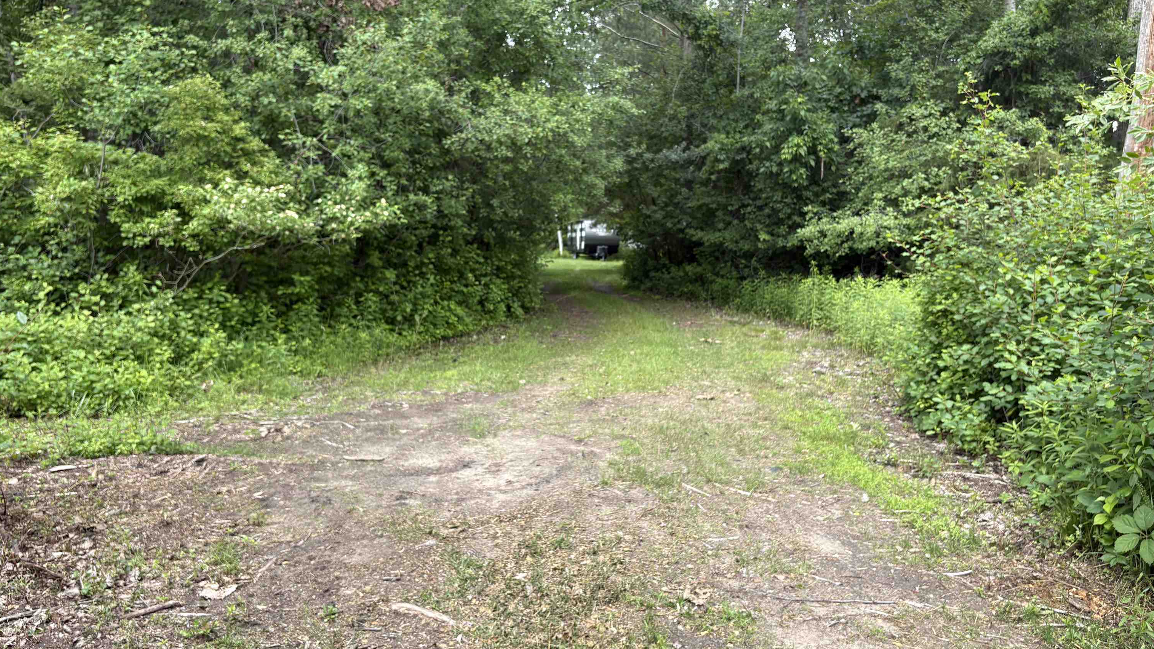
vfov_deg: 40.2
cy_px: 306
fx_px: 887
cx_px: 568
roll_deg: -1.1
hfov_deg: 66.1
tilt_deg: -4.1
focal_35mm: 29
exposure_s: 1/456
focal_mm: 5.96
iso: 50
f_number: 1.6
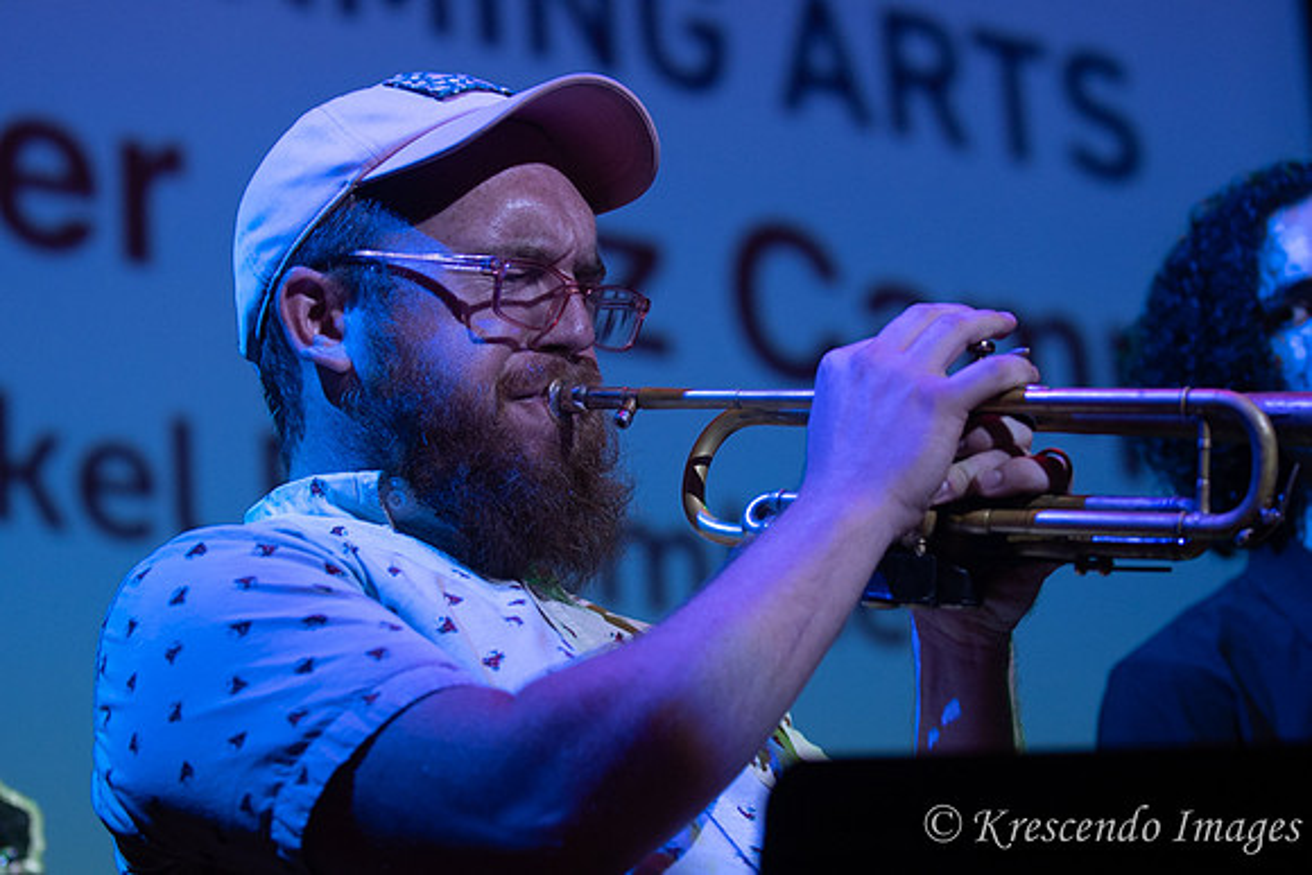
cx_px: 656
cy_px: 438
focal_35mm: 105
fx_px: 3827
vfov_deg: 13.0
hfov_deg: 19.5
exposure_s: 1/200
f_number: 2.8
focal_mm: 70
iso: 400
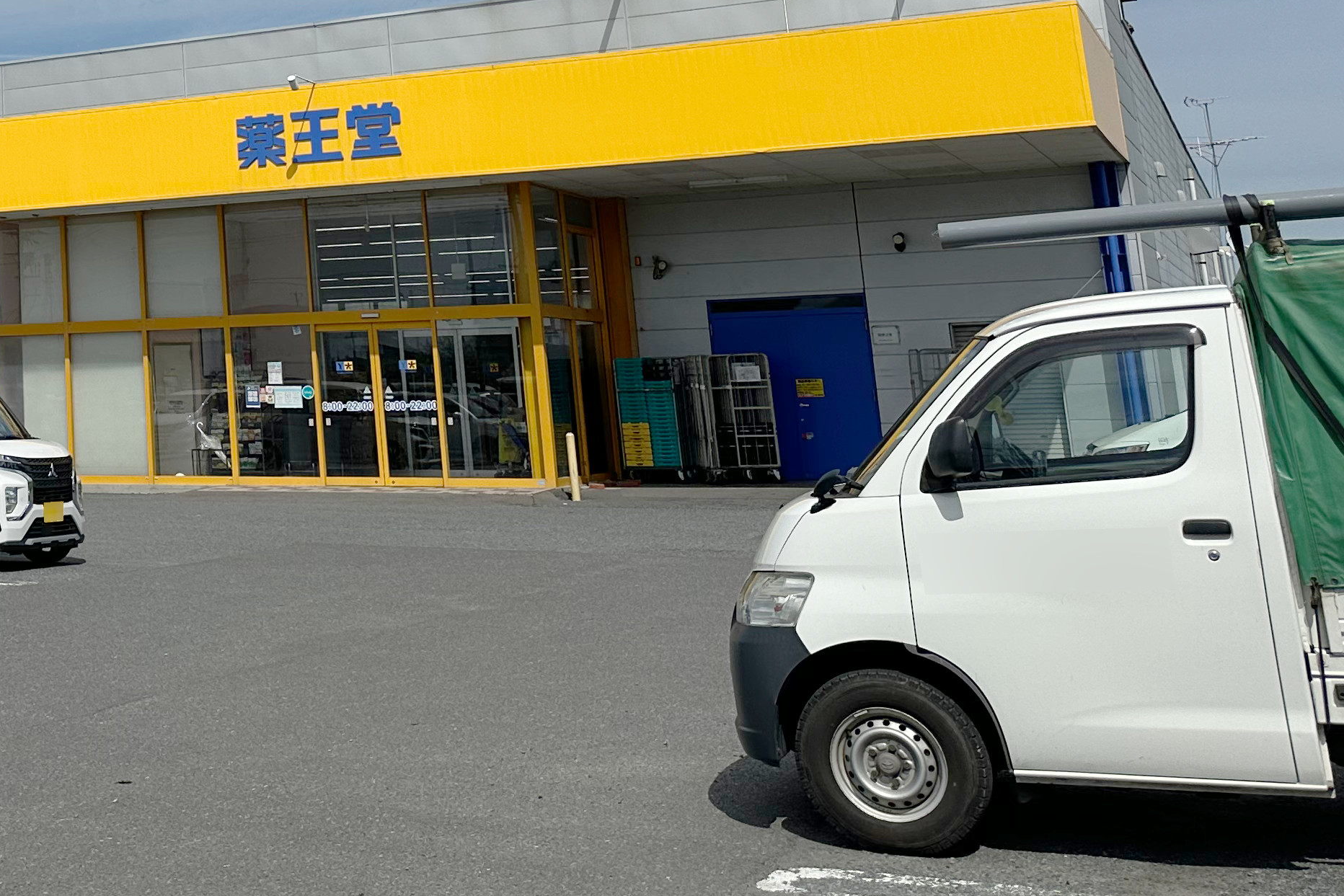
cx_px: -75
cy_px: -66
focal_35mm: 54
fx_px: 2016
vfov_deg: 23.6
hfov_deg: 33.0
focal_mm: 6.86
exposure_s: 1/12048
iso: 80
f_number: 1.78
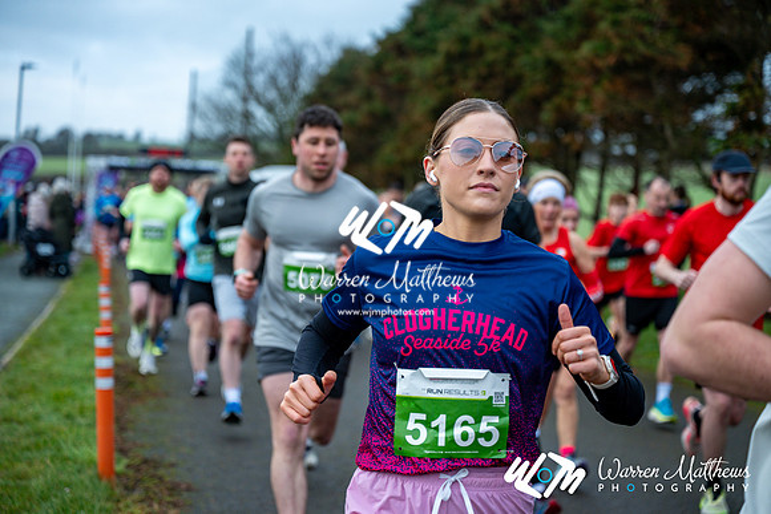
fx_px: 1499
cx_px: 386
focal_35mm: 70
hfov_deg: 28.8
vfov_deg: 19.5
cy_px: 257
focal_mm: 70
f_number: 2.8
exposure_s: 1/1250
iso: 320
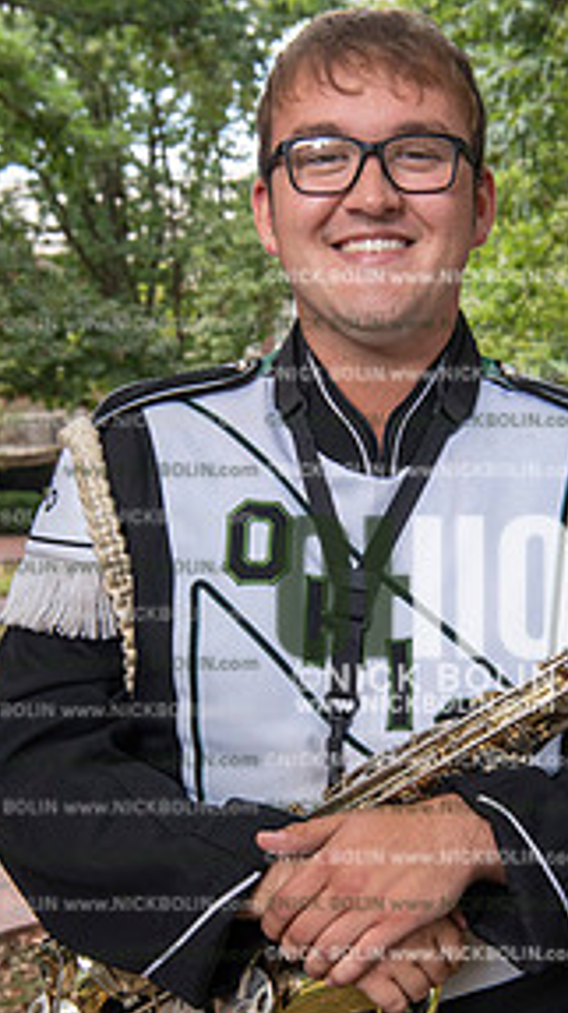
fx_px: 1985
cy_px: 614
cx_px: 423
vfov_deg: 28.5
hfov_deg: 16.2
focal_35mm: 74
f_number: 8
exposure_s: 1/100
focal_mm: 45
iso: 500
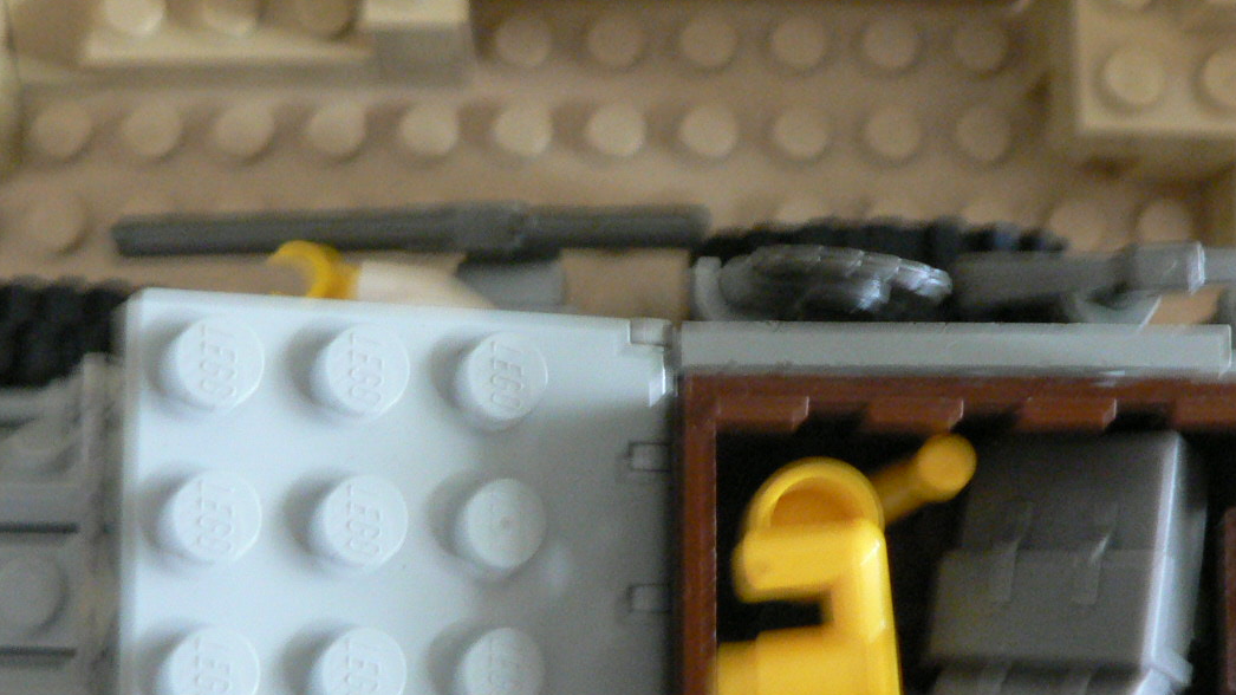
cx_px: 596
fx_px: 1966
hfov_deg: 34.9
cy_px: 417
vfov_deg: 20.0
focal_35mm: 60
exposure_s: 1/4
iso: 200
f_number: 2.8
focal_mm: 6
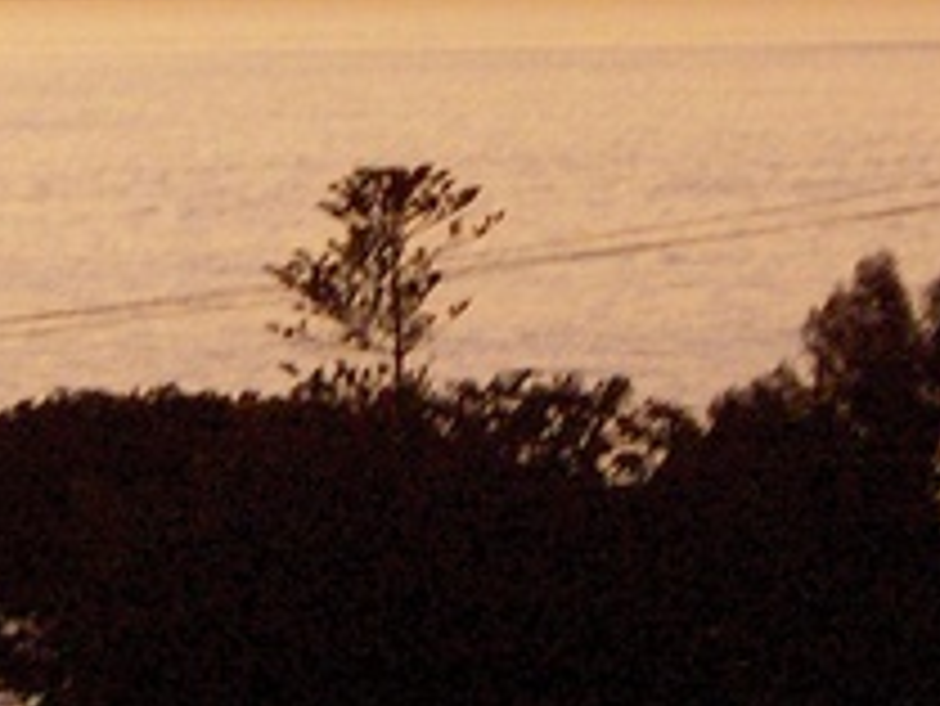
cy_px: 25
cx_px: 362
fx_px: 5271
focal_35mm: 194
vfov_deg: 7.6
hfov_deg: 10.2
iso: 200
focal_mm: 8
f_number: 2.8
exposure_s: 1/87
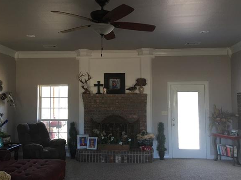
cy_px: 90
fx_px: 223
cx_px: 114
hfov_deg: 56.8
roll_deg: -0.1
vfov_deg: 44.2
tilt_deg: +3.0
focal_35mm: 32
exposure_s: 1/30
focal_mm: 4.15
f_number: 2.2
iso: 50
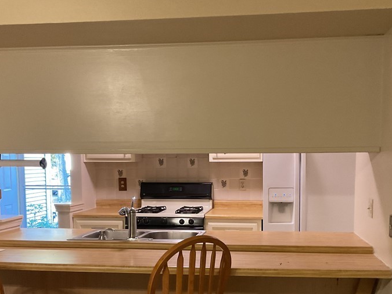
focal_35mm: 44
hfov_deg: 42.9
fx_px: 498
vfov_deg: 32.4
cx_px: 213
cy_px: 210
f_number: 1.8
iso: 250
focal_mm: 3
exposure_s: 1/60
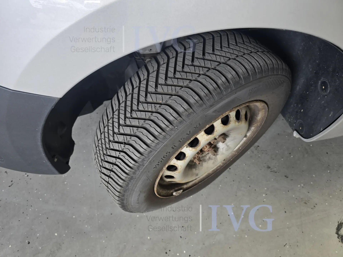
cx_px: 172
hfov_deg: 73.9
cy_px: 128
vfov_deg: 58.9
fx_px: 228
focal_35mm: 23
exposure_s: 1/180
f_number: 1.7
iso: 100
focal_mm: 6.3
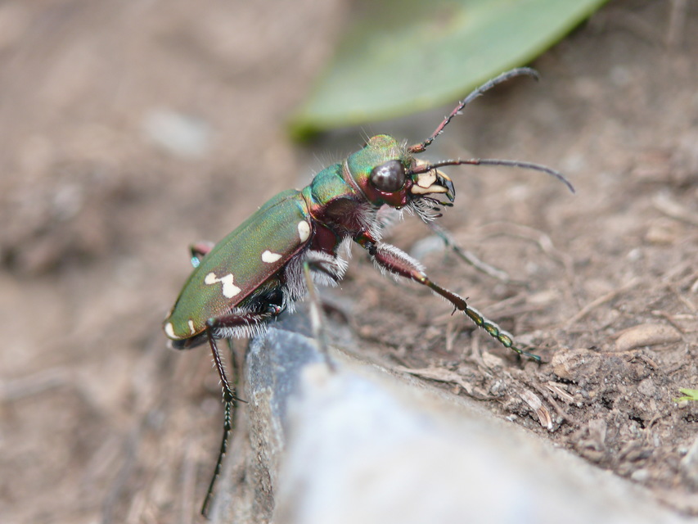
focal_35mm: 420
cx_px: 349
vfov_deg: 3.5
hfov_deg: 4.7
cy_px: 262
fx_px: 8470
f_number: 4.5
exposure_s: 1/250
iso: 100
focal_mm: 88.8
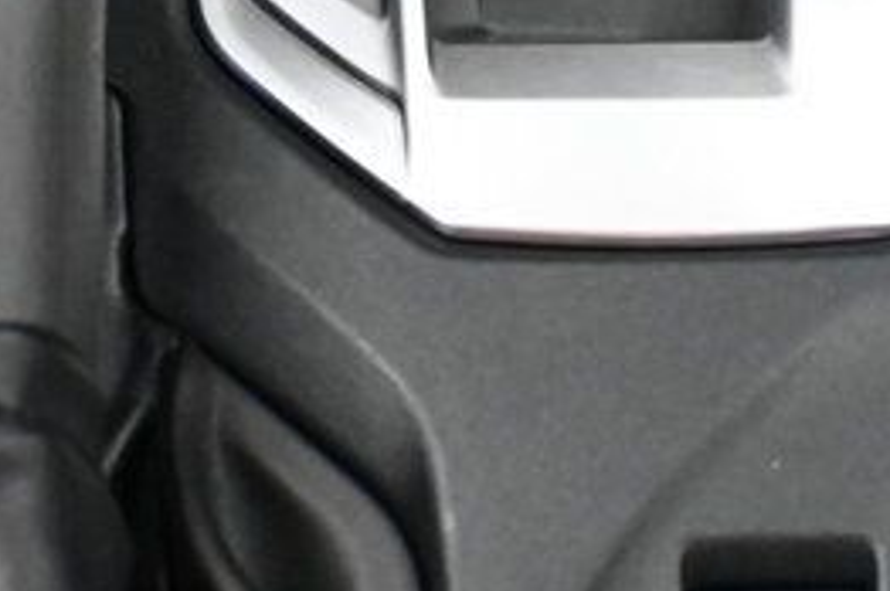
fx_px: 4418
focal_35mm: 179
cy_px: -299
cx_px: 625
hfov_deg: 11.5
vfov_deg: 7.5
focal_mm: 30.5
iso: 9000
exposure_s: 1/60
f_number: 4.8
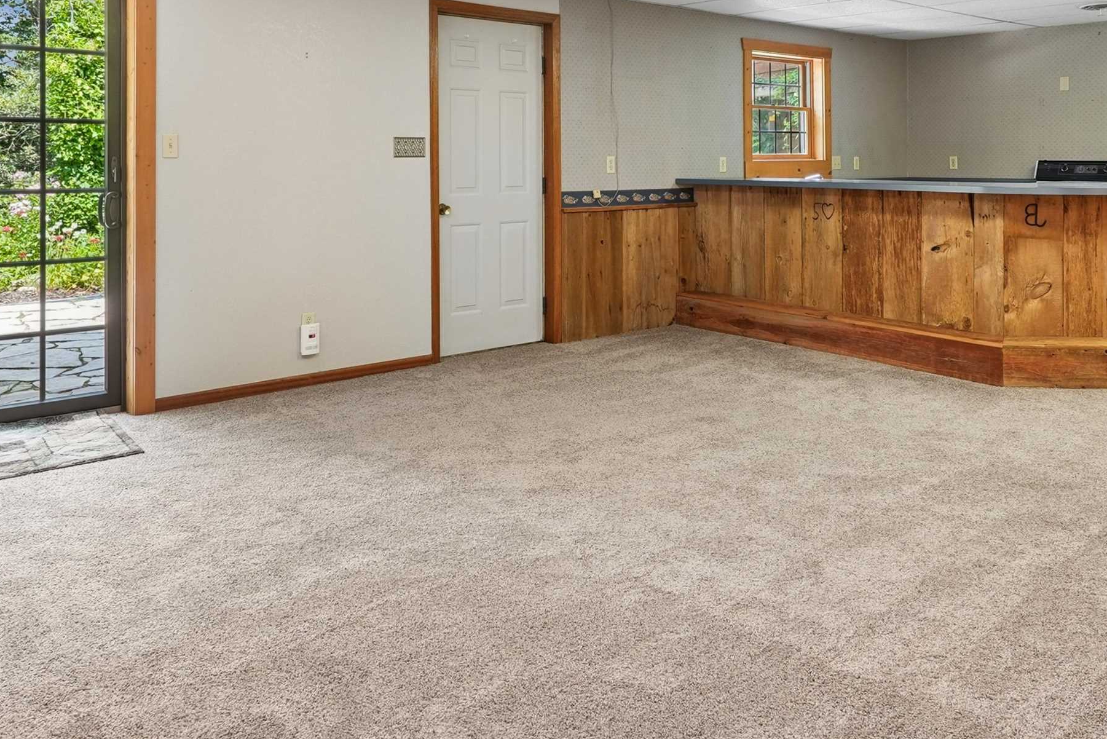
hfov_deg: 63.6
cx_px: 582
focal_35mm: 29
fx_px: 892
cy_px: 166
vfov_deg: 43.2
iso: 400
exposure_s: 1/13
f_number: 9
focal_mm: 17
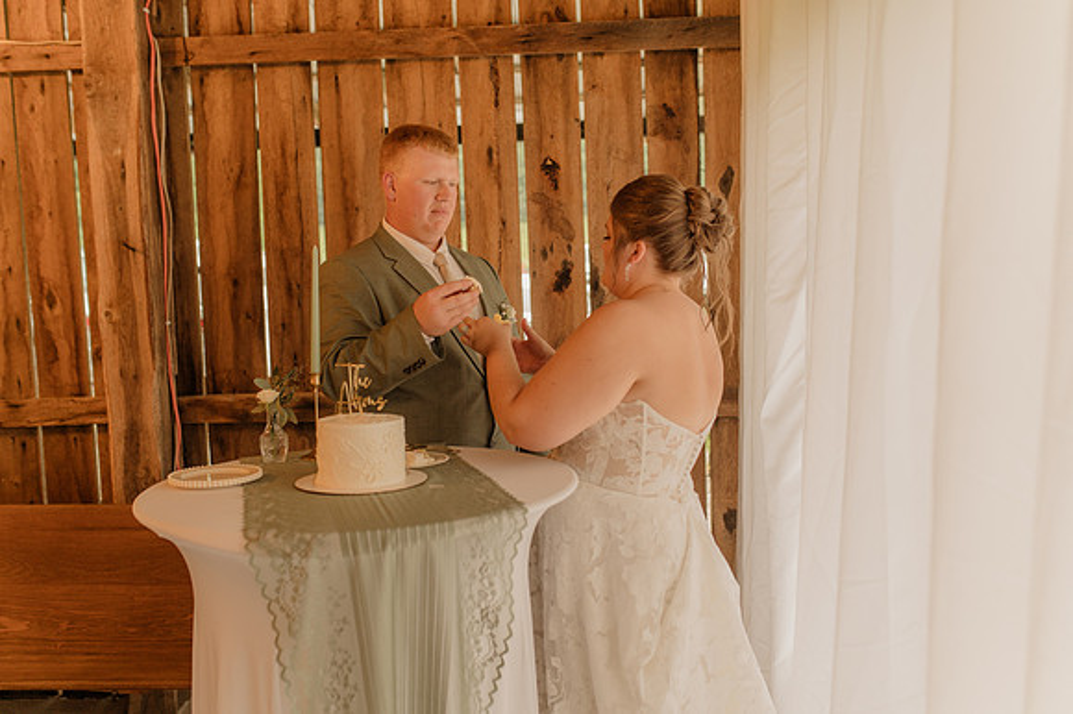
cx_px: 536
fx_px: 1043
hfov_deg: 54.5
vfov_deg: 37.8
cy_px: 357
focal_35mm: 35
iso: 640
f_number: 2.5
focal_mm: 35
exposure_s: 1/200
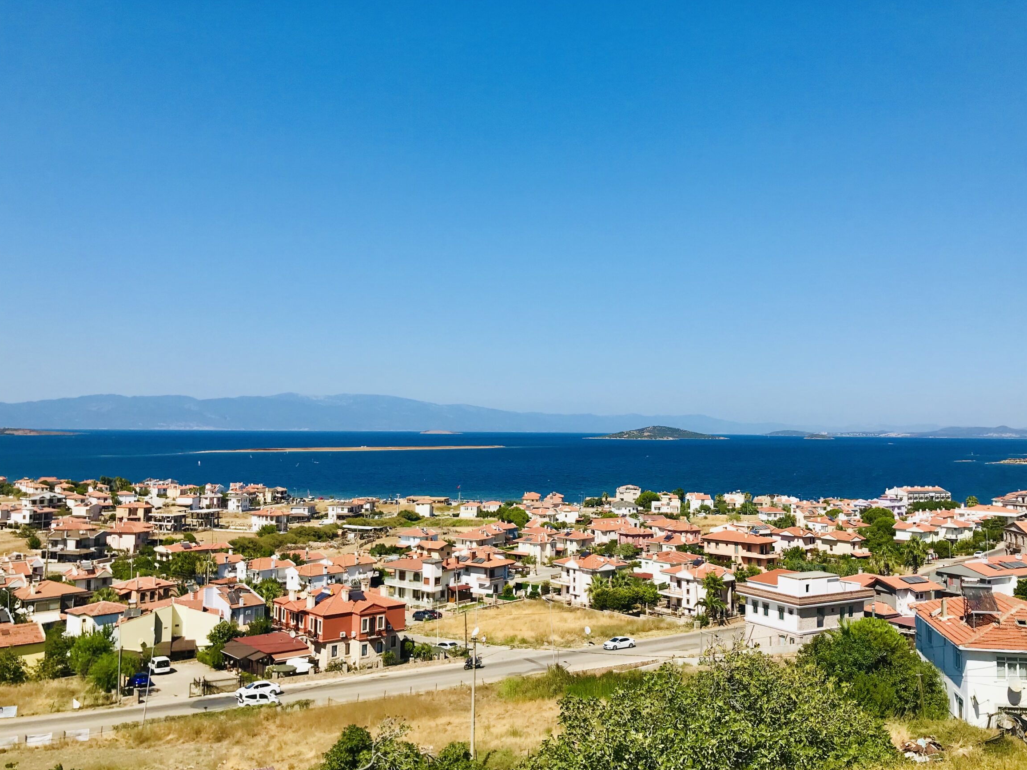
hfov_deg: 58.3
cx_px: 555
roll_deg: +0.2
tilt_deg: +2.5
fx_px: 920
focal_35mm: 31
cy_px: 383
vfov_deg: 45.4
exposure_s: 1/3546
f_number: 1.8
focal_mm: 3.99
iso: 20
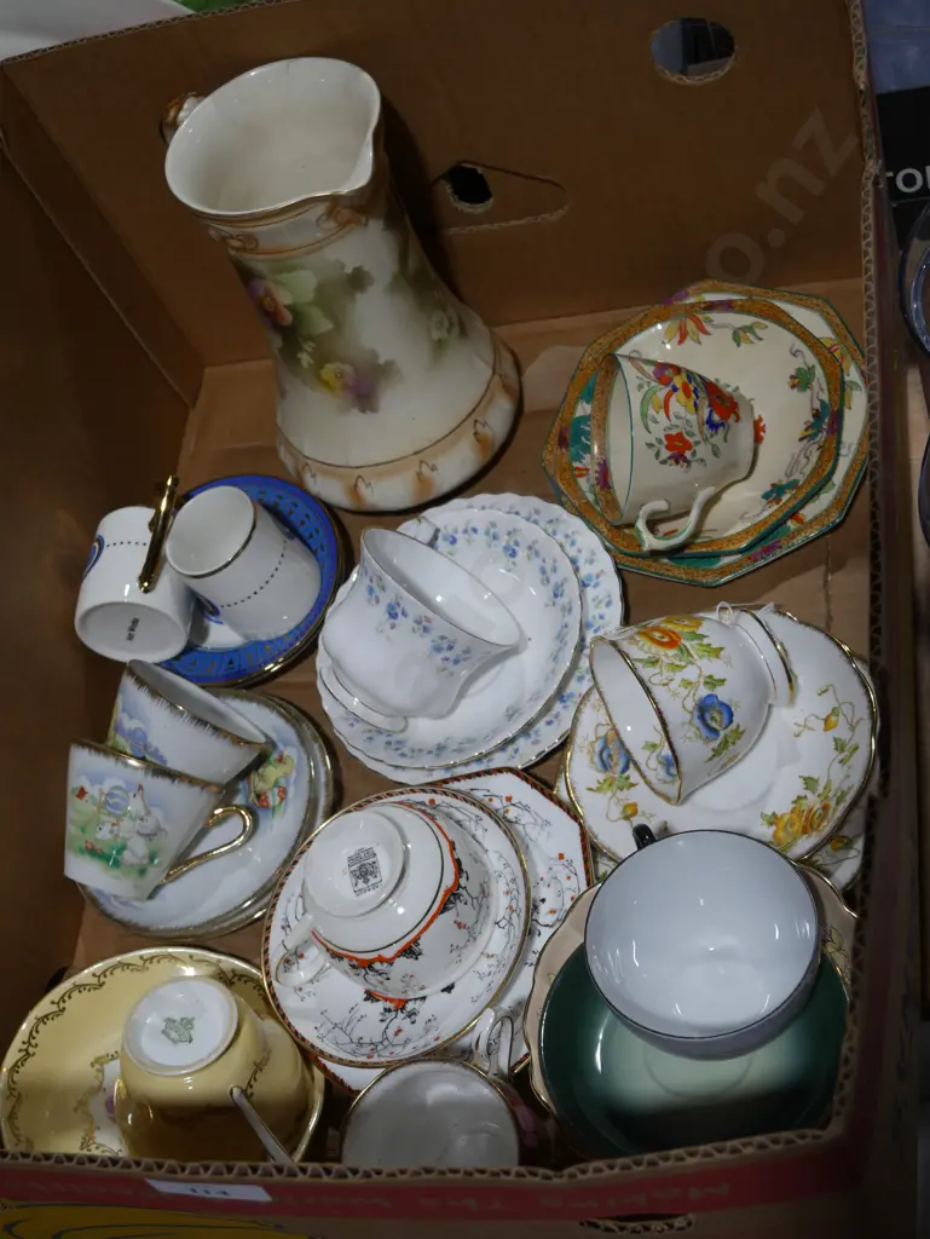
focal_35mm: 50
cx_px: 465
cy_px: 620
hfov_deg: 29.1
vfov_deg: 38.2
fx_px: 1790
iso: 200
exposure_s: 1/100
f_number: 5.3
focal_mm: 25
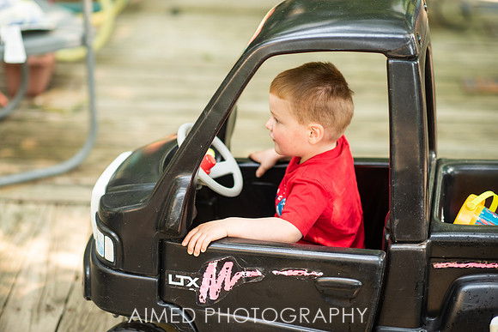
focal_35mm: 85
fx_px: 1176
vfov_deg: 16.1
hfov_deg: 23.9
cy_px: 166
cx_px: 249
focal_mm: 85
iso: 100
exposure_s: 1/200
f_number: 2
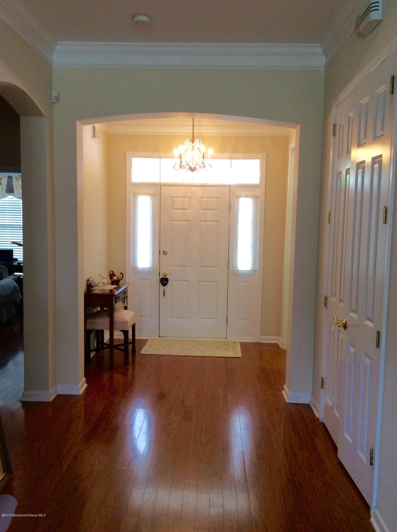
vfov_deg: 56.9
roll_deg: -0.8
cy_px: 266
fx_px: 491
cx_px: 198
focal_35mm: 32
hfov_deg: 44.0
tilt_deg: -6.0
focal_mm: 3.3
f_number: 2.4
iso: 64
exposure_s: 1/24
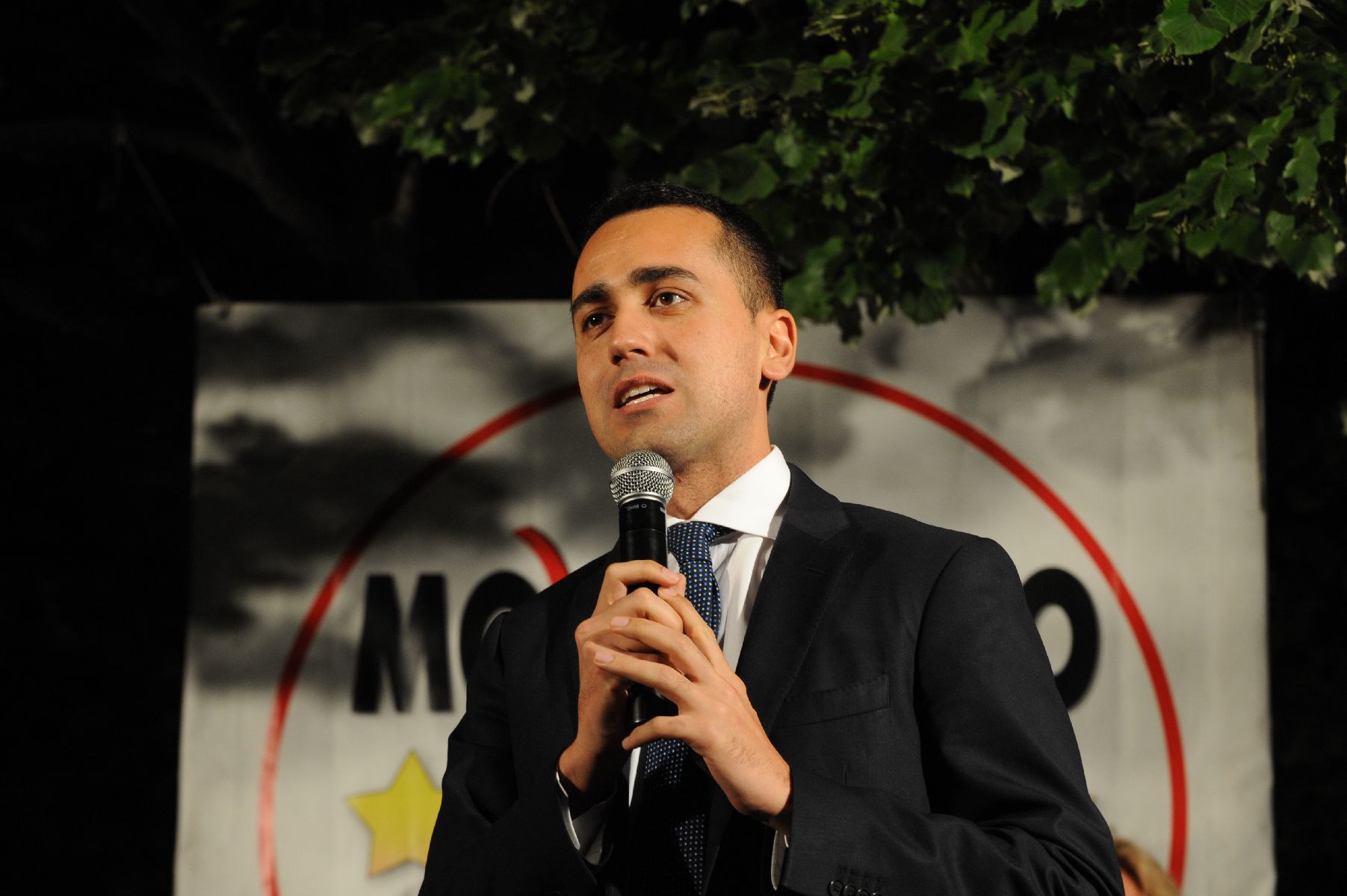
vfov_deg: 11.0
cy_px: 448
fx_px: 4674
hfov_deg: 16.4
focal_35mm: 125
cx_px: 674
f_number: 9
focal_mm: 125
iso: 1600
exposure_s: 1/60
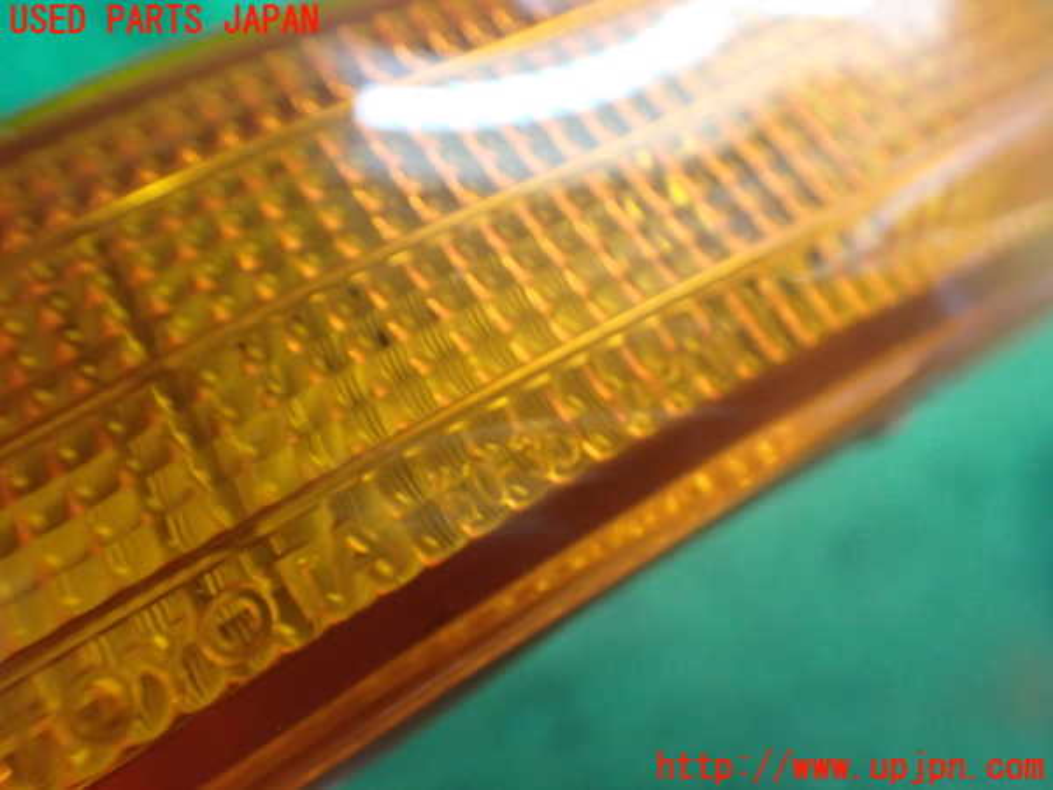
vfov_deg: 46.8
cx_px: 526
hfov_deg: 60.0
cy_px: 395
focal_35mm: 30
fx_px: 913
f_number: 2.3
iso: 500
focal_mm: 5.4
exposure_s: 1/125
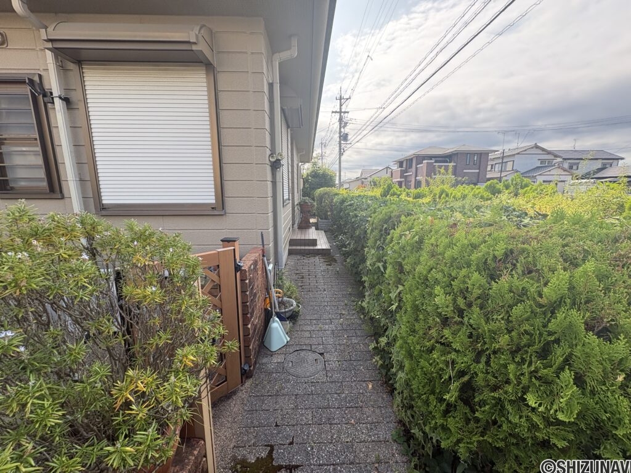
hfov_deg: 102.1
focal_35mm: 14
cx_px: 316
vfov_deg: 85.7
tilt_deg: -9.5
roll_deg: +0.1
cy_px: 236
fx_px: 255
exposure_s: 1/453
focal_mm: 2.22
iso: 50
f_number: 2.2
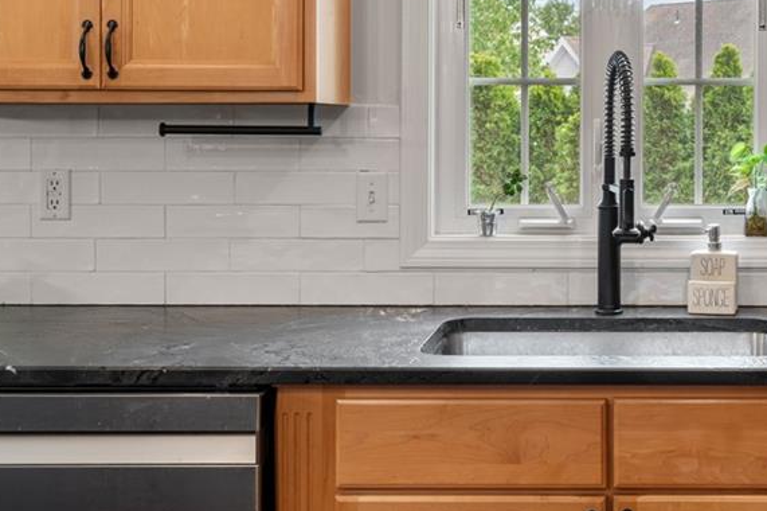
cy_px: 136
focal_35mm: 52
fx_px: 1107
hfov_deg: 36.9
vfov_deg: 25.7
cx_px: 614
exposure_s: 1/10
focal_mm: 29
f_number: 7.1
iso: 320
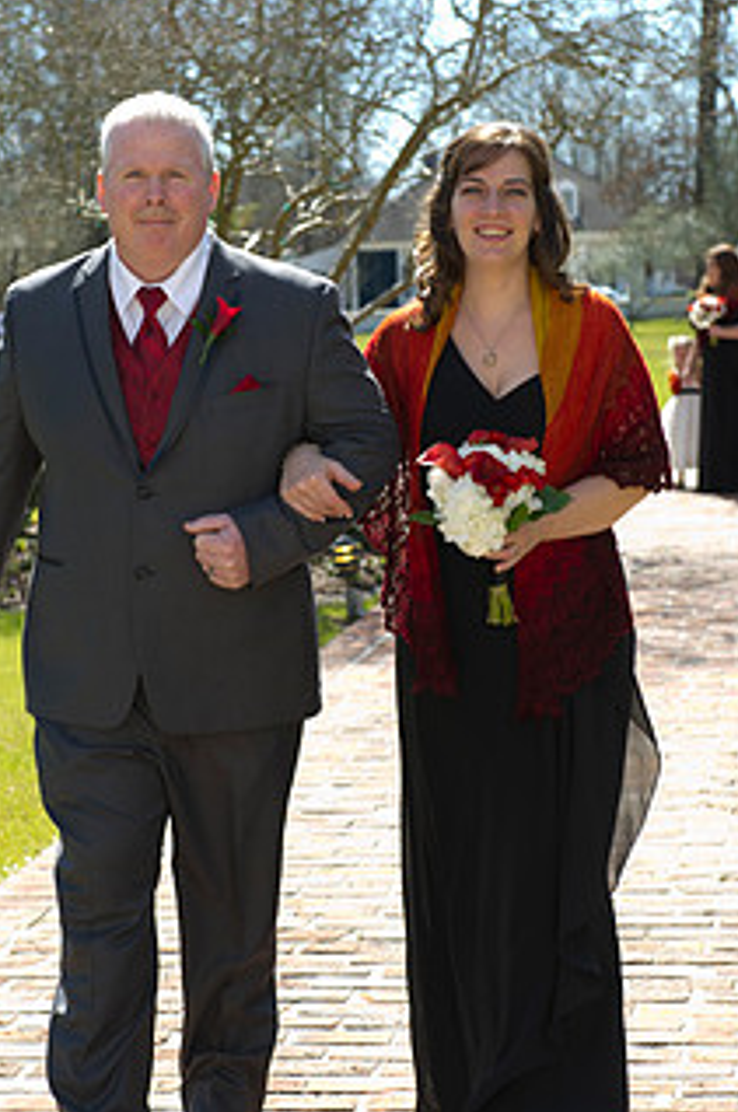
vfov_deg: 20.6
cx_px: 264
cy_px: 566
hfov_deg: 13.8
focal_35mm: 99
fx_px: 3054
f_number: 5.6
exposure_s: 1/200
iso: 100
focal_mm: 70
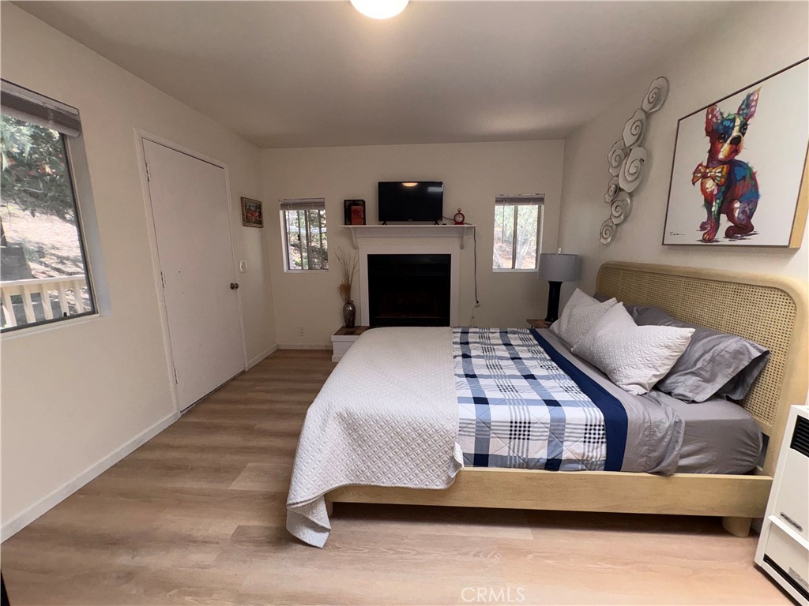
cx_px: 404
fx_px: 327
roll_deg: +0.6
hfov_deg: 102.1
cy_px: 303
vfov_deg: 85.7
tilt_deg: -9.6
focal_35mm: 14
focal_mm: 2.22
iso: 50
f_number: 2.2
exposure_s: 1/122
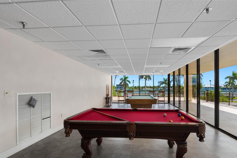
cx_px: 132
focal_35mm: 18
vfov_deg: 67.1
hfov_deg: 89.7
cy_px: 88
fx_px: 118
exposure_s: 1/1250
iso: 1600
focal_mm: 16
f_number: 11
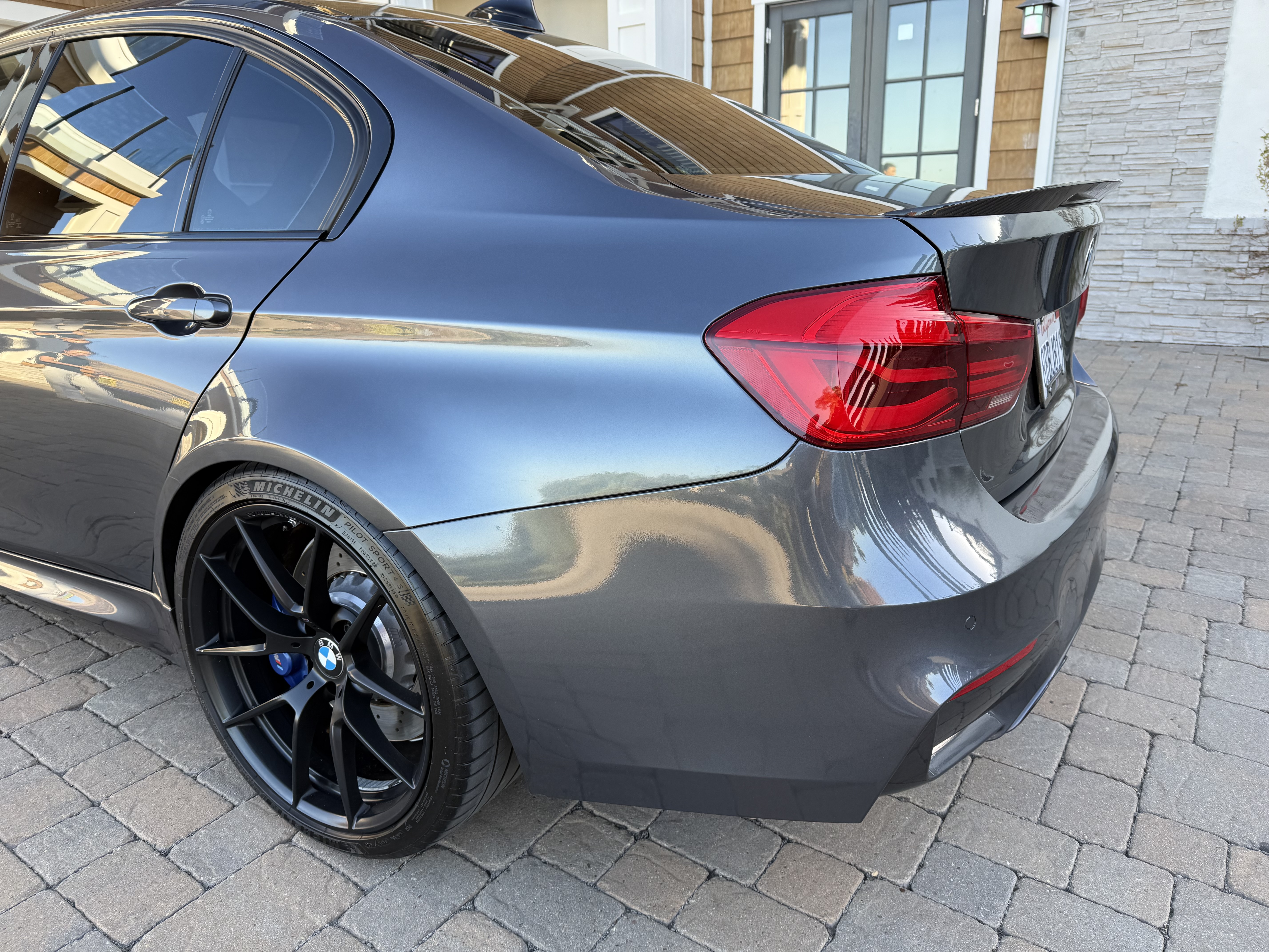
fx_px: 880
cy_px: 476
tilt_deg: -15.7
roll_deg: +1.2
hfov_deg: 71.6
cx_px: 634
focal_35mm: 24
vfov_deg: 56.8
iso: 80
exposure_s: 1/315
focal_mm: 6.76
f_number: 1.78
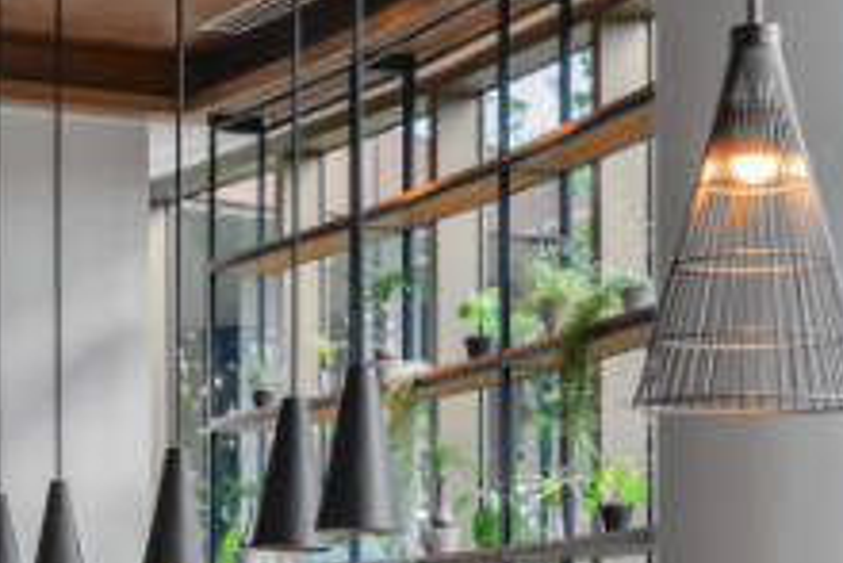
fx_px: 3234
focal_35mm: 138
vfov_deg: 9.7
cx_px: 318
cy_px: 756
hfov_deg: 14.8
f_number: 11
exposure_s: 1/2.5
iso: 64
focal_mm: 38
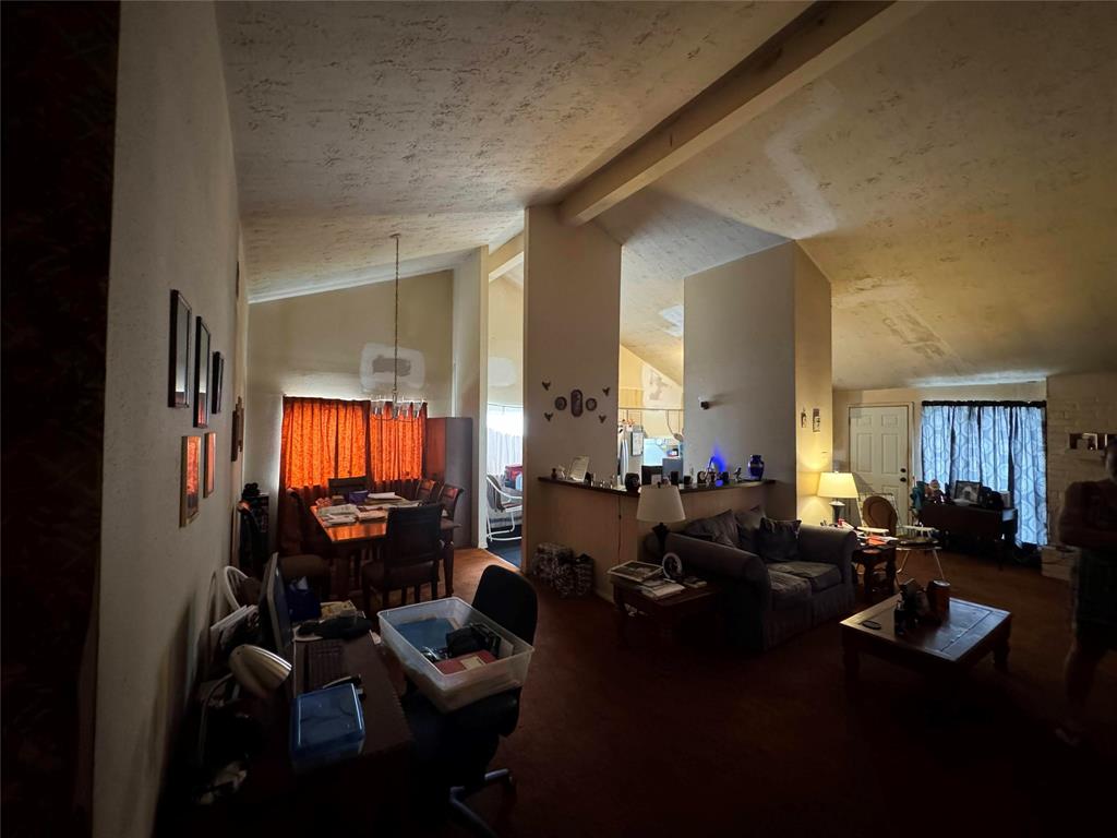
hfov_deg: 102.1
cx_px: 558
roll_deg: -0.2
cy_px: 419
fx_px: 452
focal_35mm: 14
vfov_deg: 85.7
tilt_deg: +0.4
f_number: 2.2
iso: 1250
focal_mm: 2.22
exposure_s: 1/60
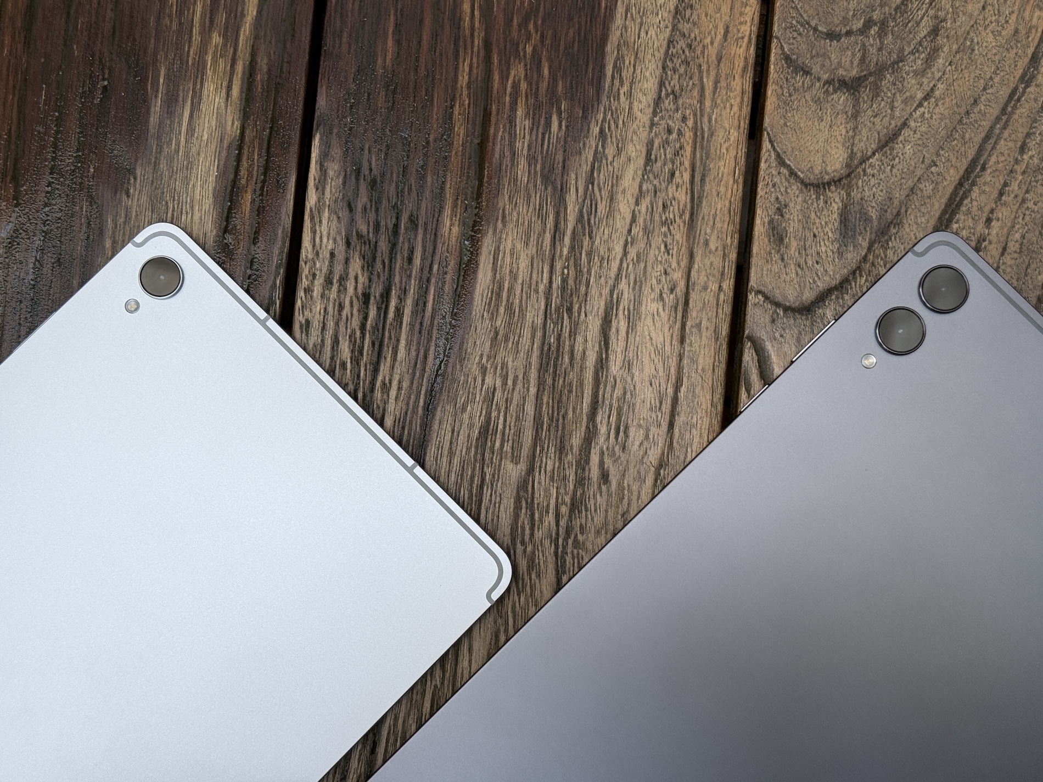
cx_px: 522
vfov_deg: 30.3
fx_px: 1446
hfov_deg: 39.7
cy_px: 391
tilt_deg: -84.7
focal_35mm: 48
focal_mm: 6.76
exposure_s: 1/1883
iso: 64
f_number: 1.78
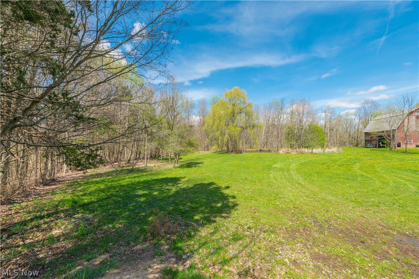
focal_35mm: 14
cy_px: 140
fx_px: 163
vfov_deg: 81.1
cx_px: 210
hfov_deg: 104.3
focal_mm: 14
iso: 200
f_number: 9
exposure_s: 1/640
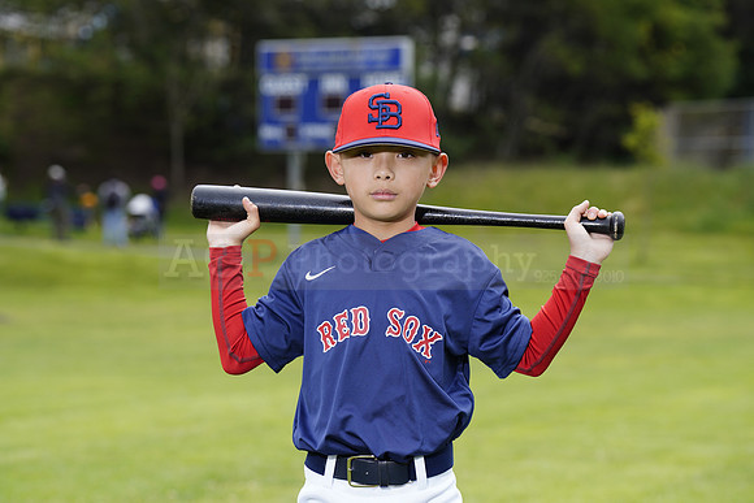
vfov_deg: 9.2
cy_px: 252
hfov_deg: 13.8
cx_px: 377
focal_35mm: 149
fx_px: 3121
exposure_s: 1/250
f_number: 6.3
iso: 100
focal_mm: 149
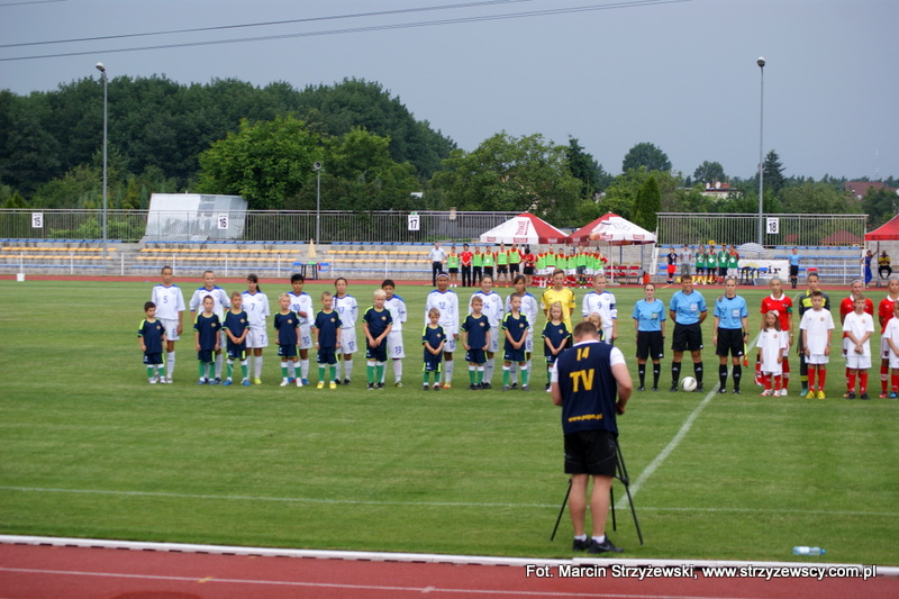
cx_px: 450
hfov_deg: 24.6
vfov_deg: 16.5
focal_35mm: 82
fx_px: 2060
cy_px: 300
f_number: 5
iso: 100
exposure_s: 1/100
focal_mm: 55
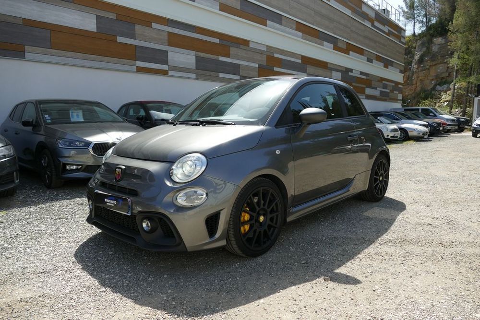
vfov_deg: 51.3
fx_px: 333
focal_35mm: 25
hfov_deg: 71.5
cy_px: 160
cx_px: 240
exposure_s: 1/1300
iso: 125
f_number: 2.8
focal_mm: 9.12
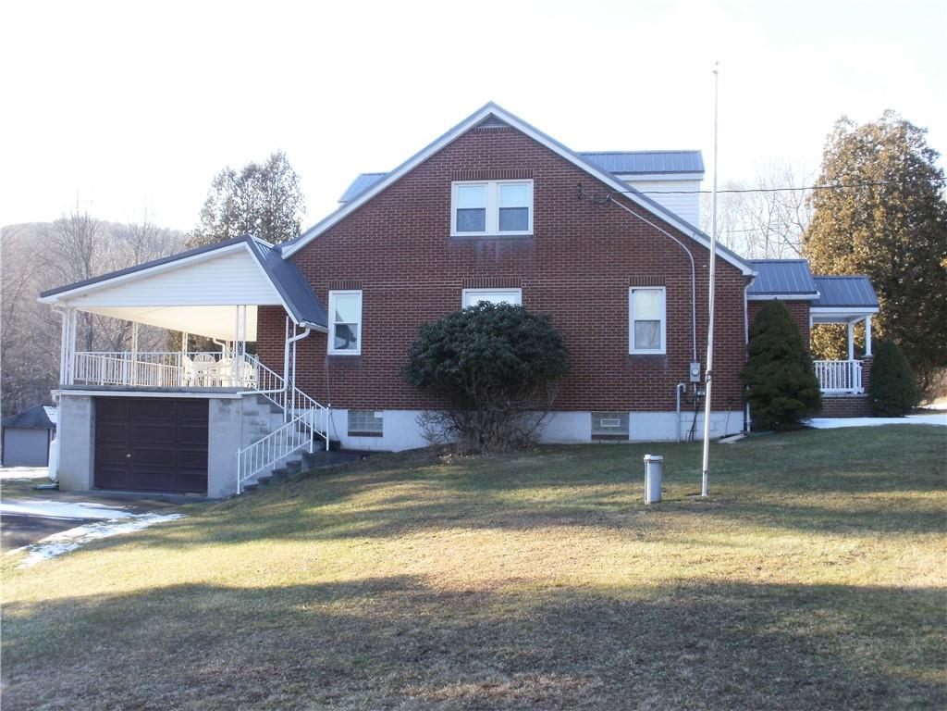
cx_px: 474
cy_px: 356
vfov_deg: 39.7
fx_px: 985
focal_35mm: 36
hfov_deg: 51.4
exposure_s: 1/80
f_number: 5.6
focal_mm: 6.3
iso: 100
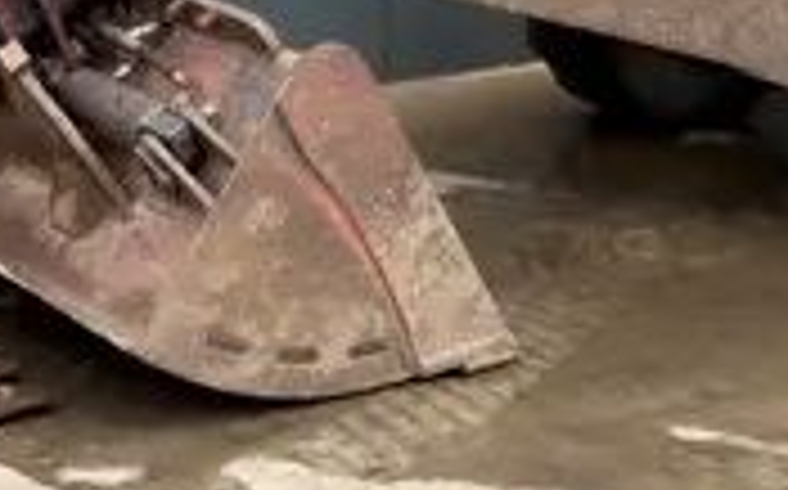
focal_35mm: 93
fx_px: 1995
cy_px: -530
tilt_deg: +6.9
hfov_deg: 22.2
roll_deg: +0.2
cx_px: 581
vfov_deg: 12.2
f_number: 1.78
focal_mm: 6.76
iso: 100
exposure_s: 1/921
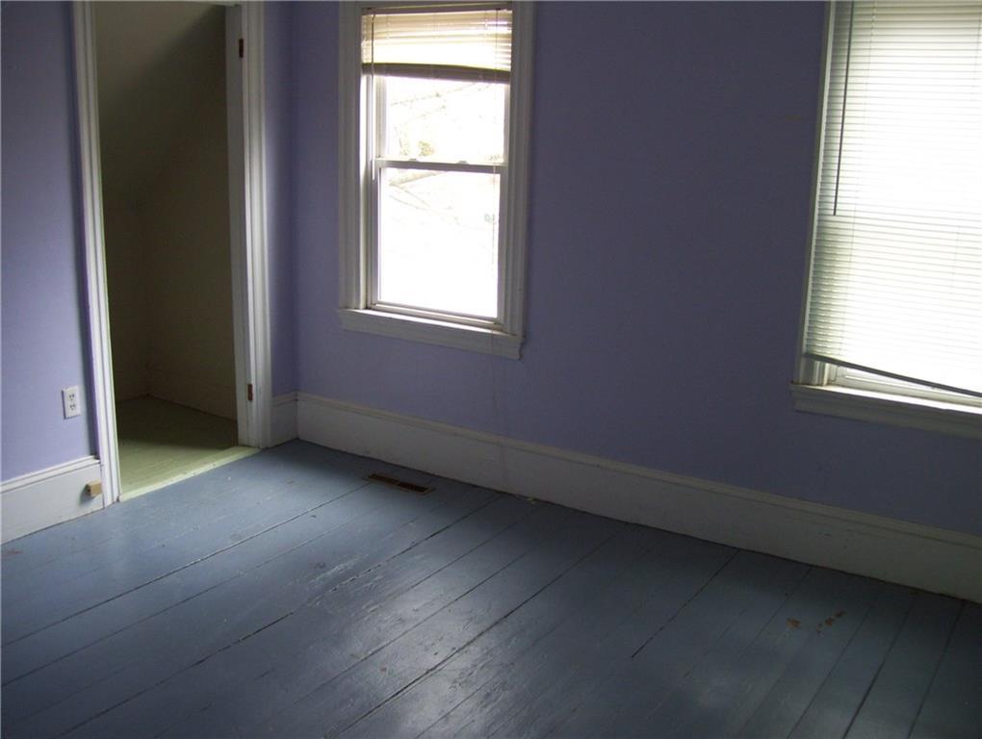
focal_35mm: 36
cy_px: 370
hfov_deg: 51.3
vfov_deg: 39.7
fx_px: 1023
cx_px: 491
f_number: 2.7
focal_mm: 6
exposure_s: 1/30
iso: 160
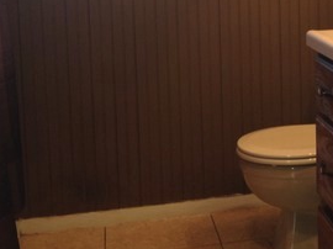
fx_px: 798
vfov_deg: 17.4
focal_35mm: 83
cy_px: 5
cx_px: 294
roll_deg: +0.1
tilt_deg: -8.0
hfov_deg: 23.0
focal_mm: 4.28
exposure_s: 1/20
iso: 50
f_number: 2.4
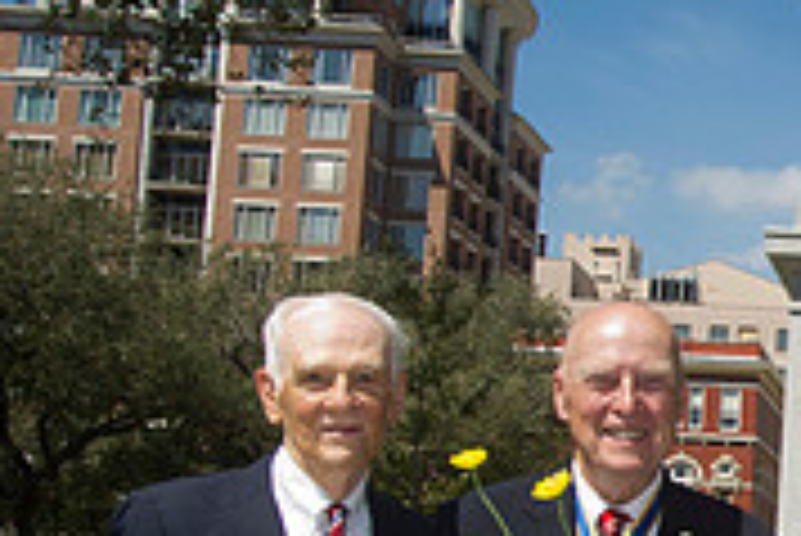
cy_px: 486
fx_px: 2026
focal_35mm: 91
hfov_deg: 20.0
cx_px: 1112
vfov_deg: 14.9
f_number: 8
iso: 200
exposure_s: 1/250
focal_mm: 28
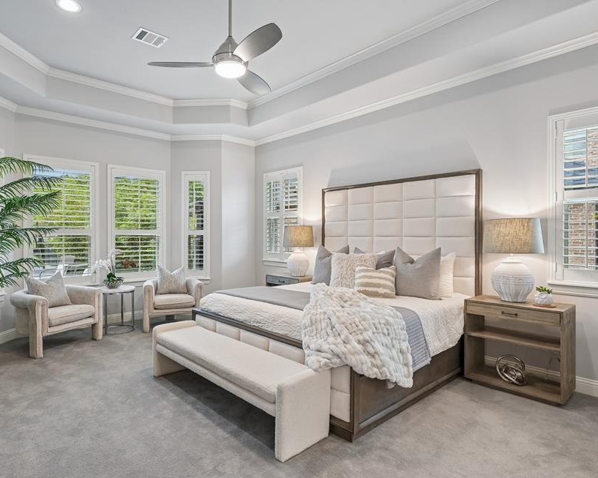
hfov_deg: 80.0
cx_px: 261
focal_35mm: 20
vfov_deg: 68.1
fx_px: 354
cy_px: 232
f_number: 8
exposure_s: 1/5
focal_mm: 17
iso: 400
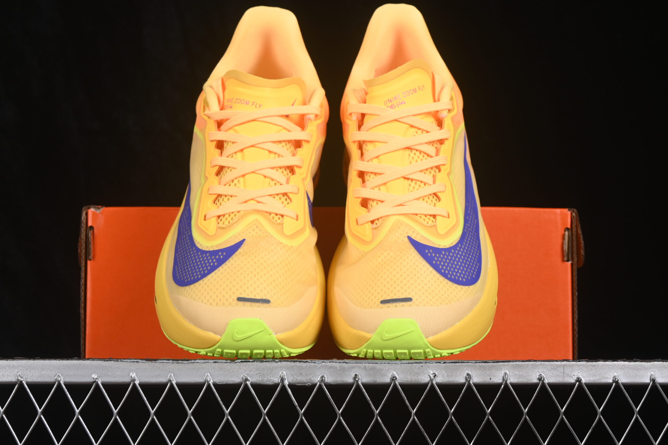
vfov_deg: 18.2
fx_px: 1392
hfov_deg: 27.0
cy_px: 222
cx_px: 334
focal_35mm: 75
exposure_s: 1/80
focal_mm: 50
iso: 160
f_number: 8
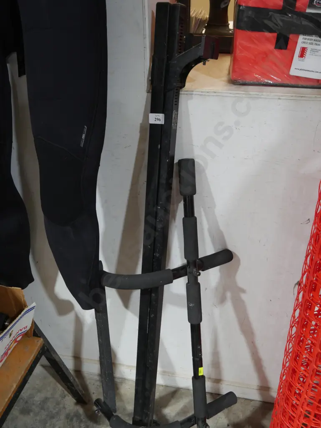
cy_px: 214
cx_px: 160
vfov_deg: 53.9
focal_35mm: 34
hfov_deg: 41.8
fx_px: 420
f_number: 4
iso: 1000
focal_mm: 17
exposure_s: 1/60
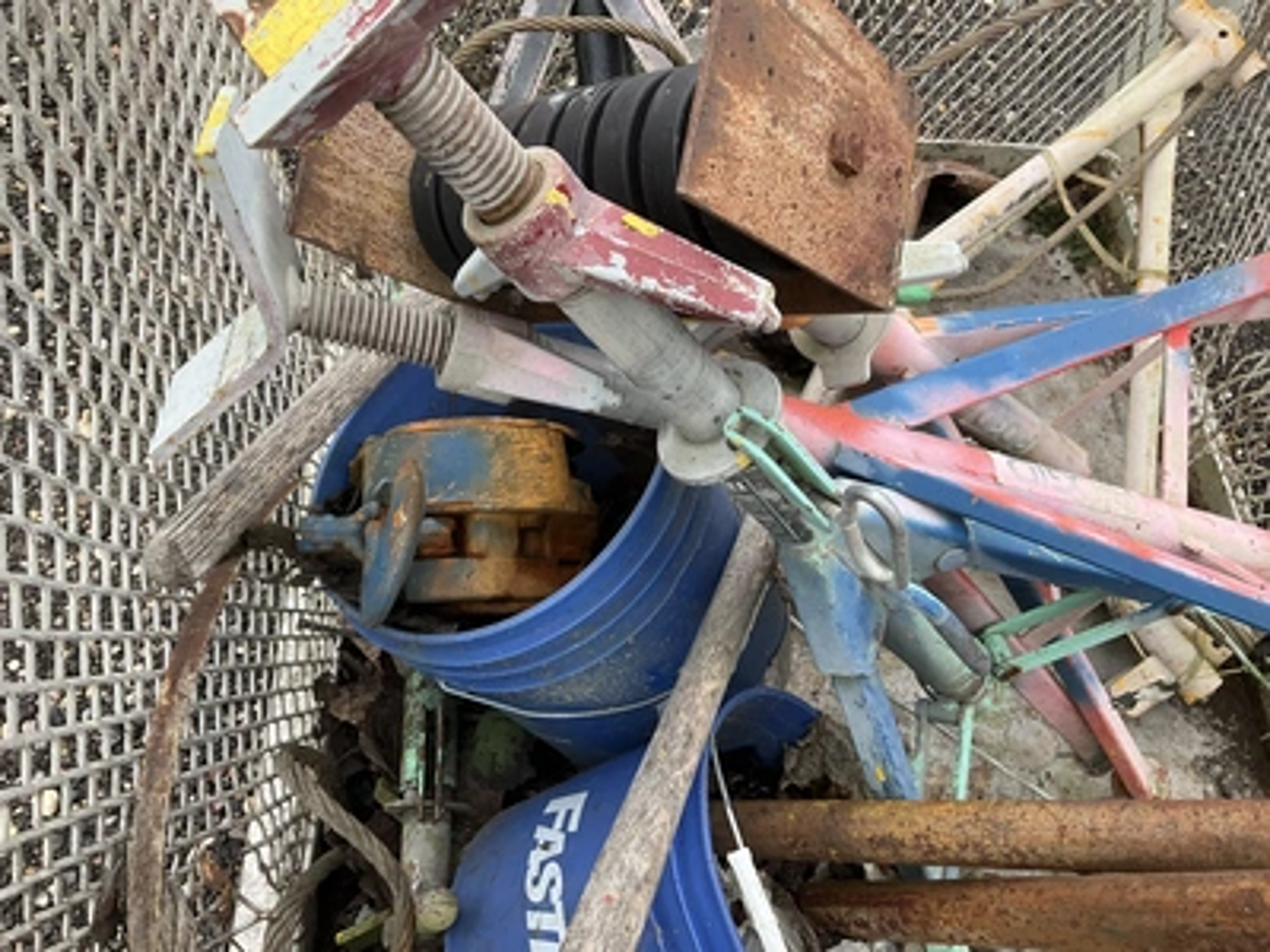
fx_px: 1064
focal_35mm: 29
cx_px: 635
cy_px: 476
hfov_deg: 61.7
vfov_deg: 48.2
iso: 25
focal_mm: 3
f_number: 1.8
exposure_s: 1/358
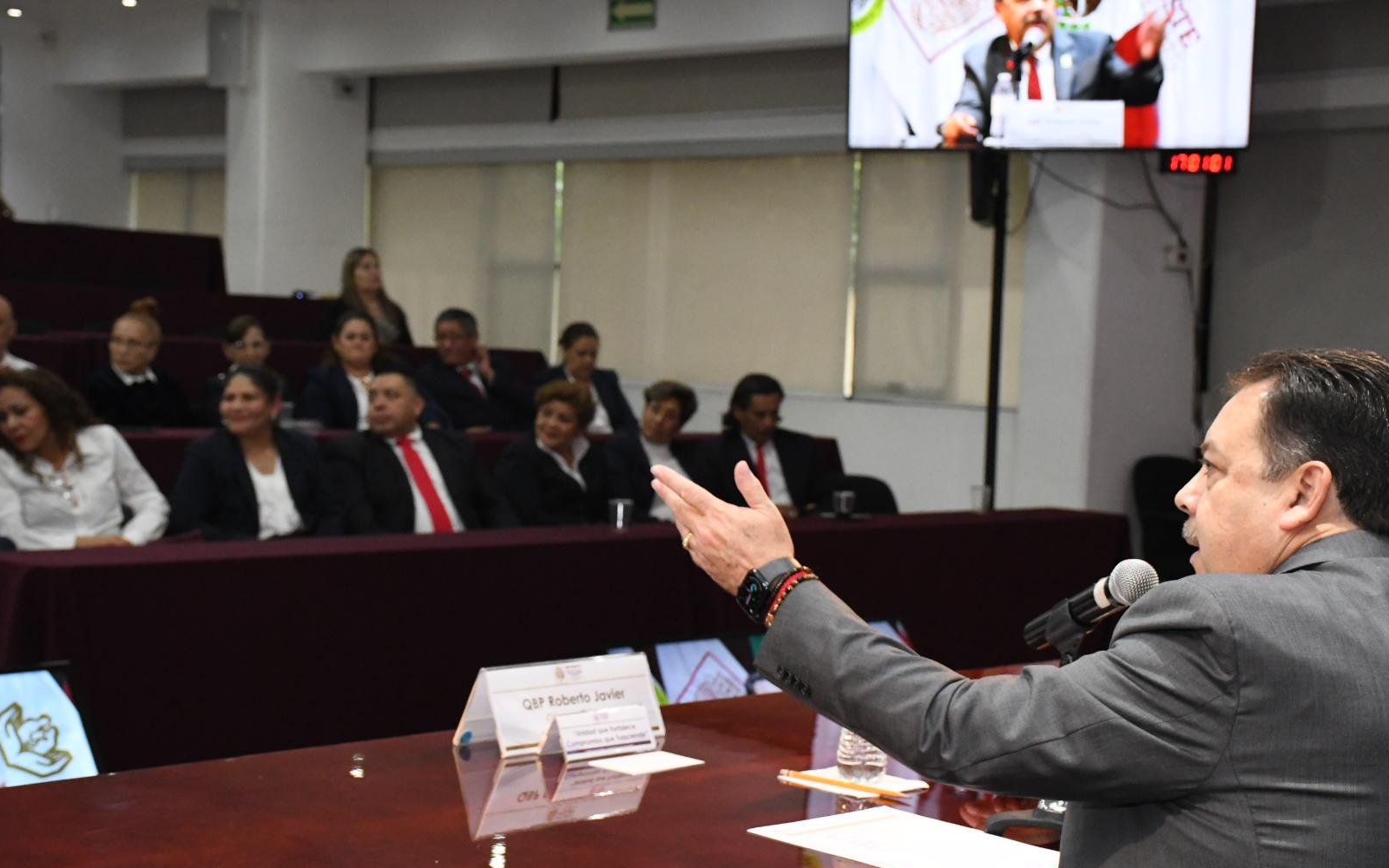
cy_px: 441
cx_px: 700
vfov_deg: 20.0
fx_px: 2461
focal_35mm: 65
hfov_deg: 31.5
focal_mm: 42
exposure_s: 1/125
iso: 4000
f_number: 7.1
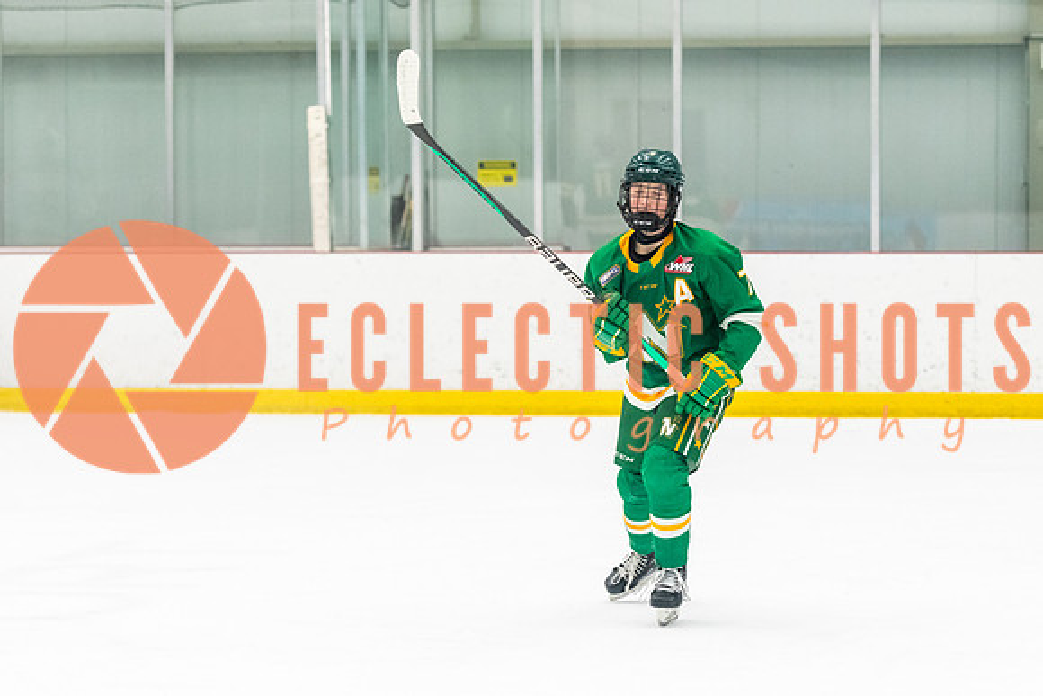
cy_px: 423
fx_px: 4242
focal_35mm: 146
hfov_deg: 14.0
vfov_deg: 9.4
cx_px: 580
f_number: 2.8
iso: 3200
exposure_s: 1/800
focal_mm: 102
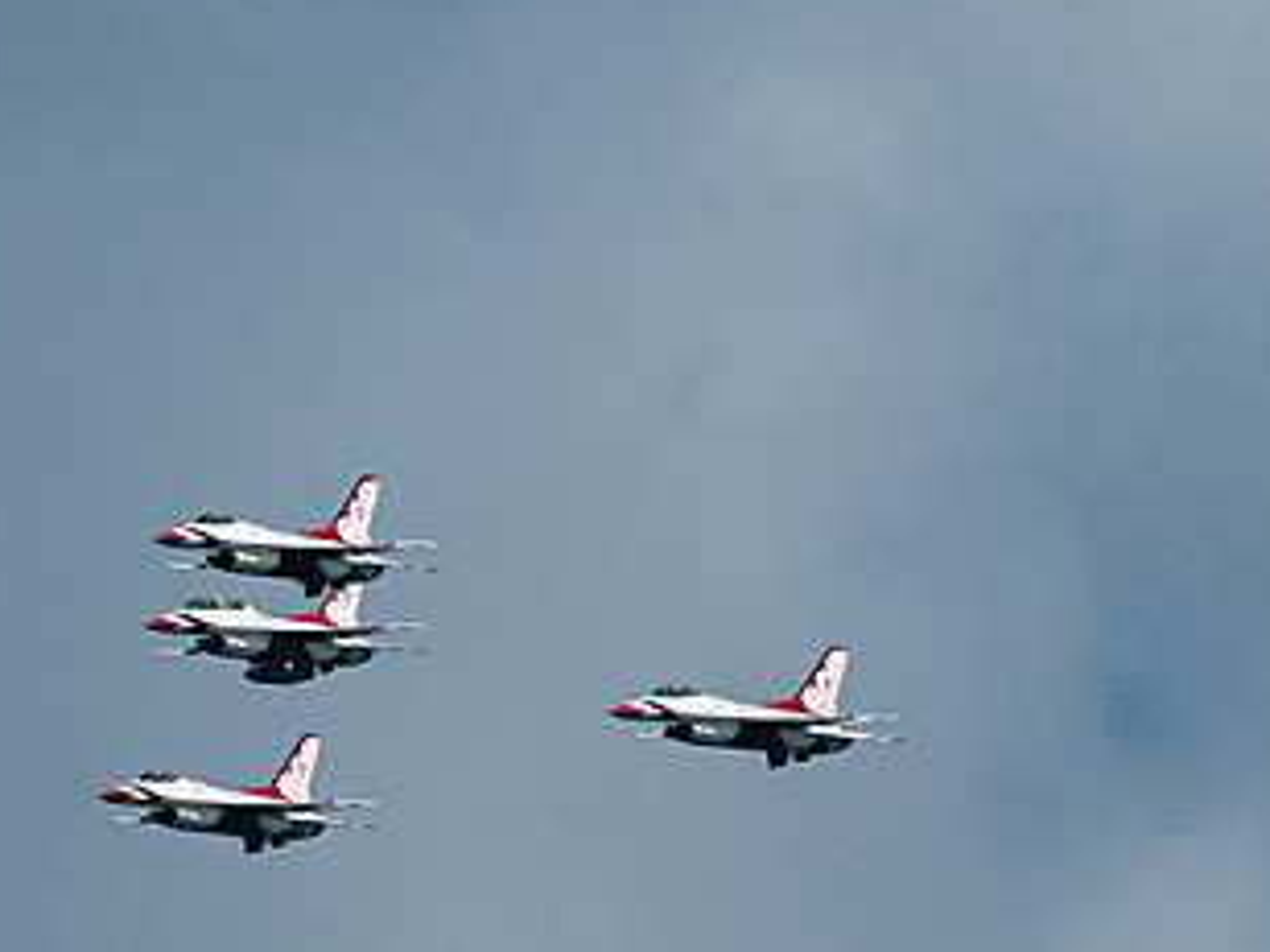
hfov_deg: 1.4
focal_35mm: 1416
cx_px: 158
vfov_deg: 1.1
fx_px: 51951
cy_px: 514
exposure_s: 1/1600
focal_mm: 400
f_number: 10
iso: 800
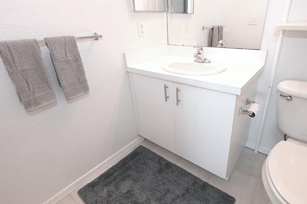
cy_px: 96
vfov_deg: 64.5
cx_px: 173
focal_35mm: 19
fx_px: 162
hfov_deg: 86.5
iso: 250
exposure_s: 1/60
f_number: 4
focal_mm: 14
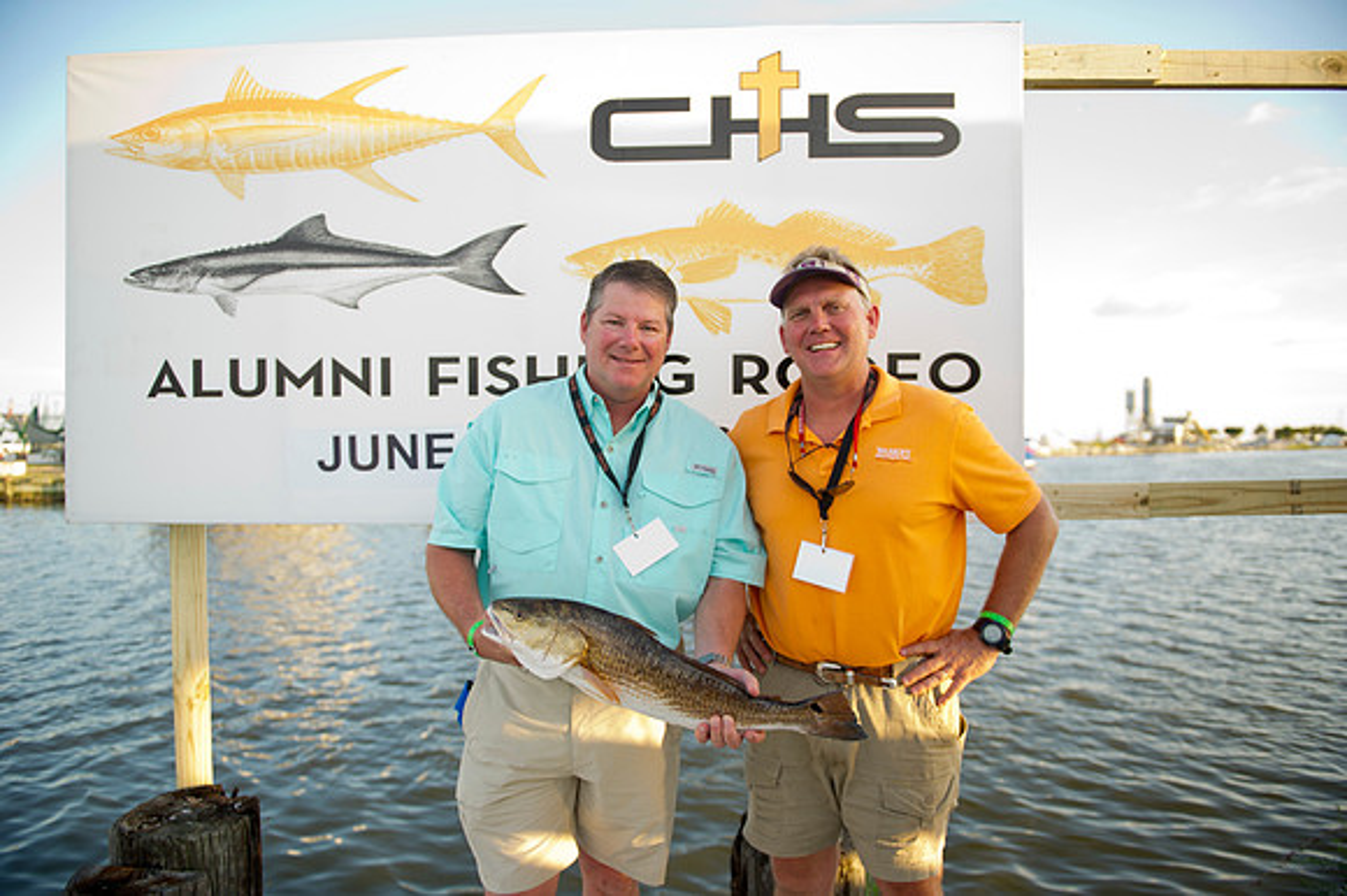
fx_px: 897
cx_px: 674
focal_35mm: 24
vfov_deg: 53.1
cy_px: 448
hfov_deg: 73.8
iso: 125
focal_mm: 24
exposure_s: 1/200
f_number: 2.8
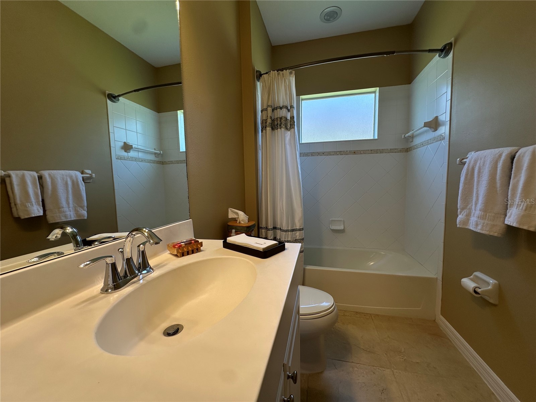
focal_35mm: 14
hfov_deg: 102.1
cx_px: 268
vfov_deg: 85.7
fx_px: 217
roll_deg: +1.3
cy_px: 201
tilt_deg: -4.9
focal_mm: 2.22
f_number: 2.2
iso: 40
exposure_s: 1/149
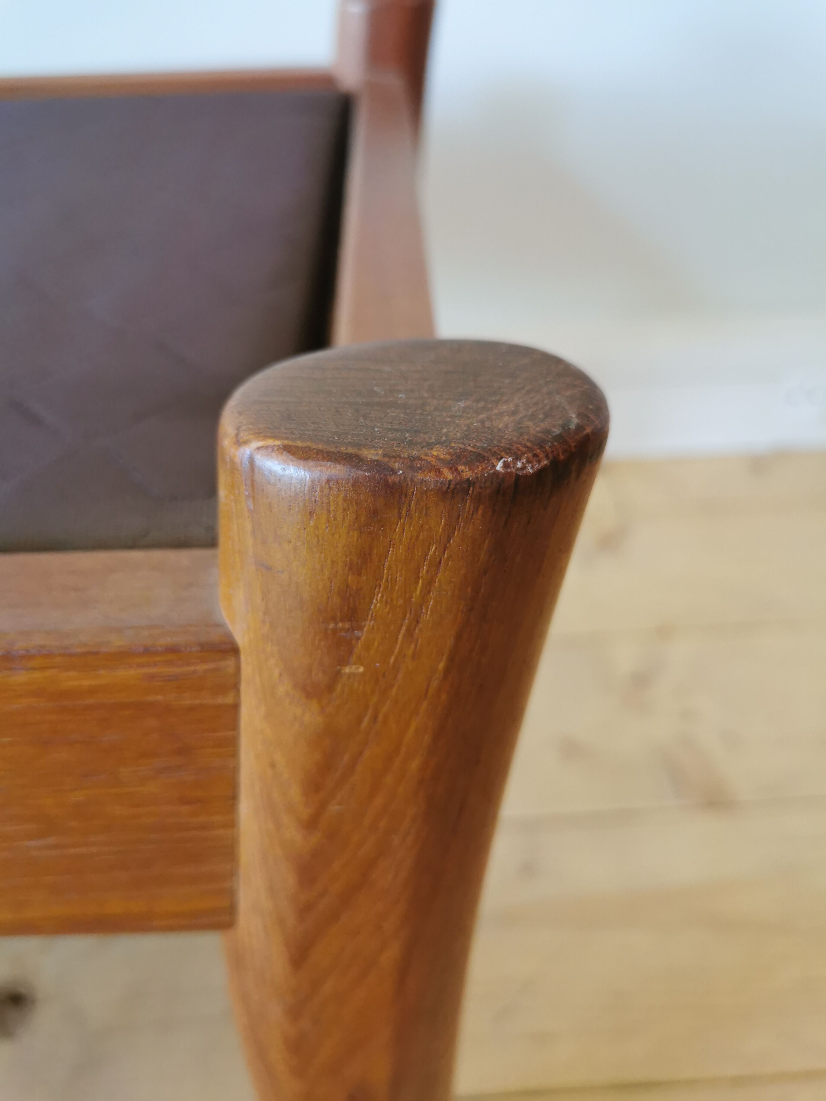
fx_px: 859
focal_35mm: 27
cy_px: 550
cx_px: 413
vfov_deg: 65.3
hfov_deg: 51.4
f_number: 1.8
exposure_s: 1/100
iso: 200
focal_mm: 5.58
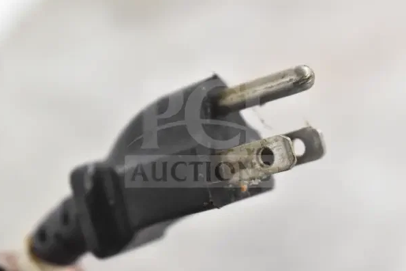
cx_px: 201
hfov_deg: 24.1
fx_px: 953
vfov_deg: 16.2
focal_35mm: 85
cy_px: 133
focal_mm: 55
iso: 6400
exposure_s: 1/125
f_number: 7.1
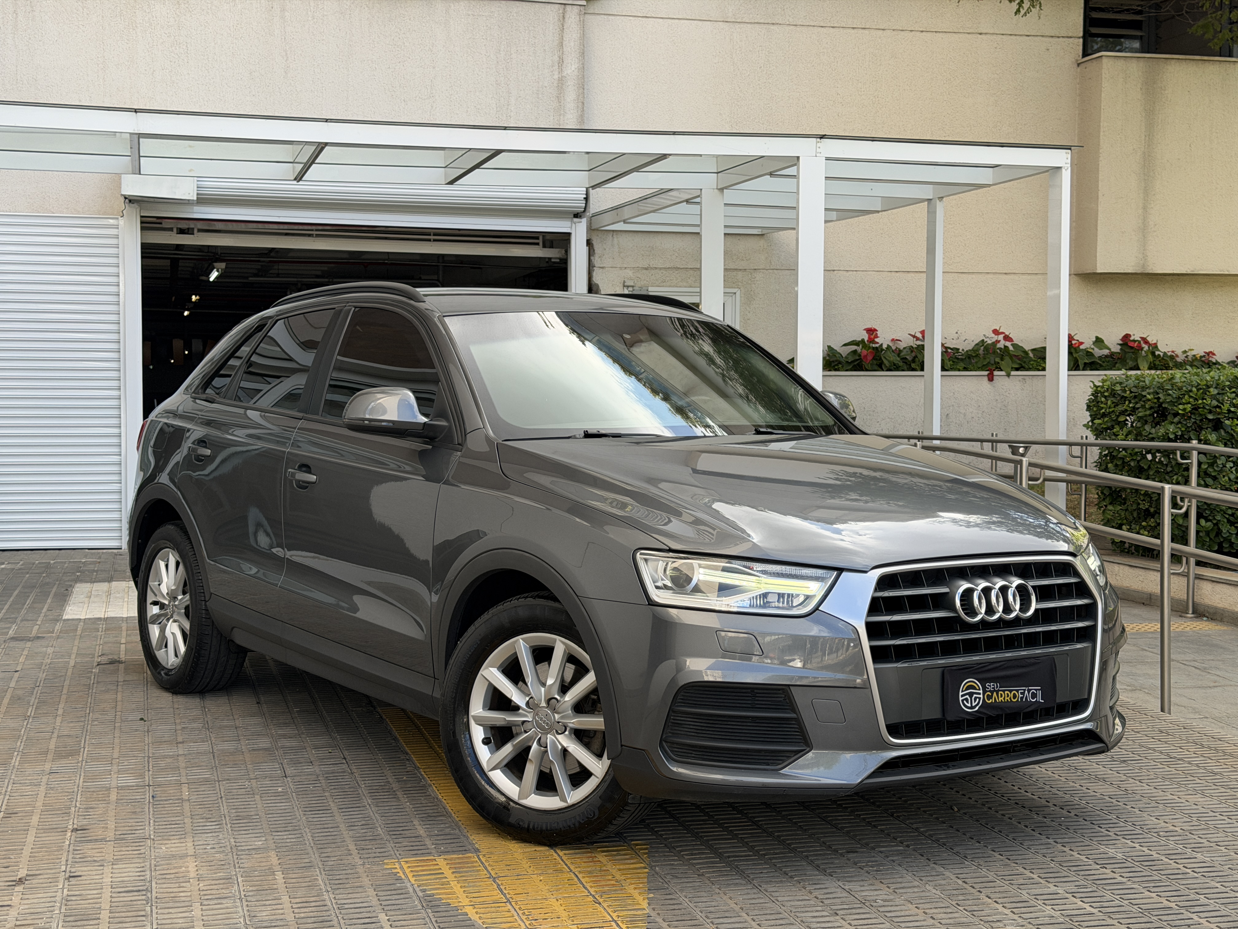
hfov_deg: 39.7
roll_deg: +0.3
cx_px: 619
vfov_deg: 30.3
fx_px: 1717
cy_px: 464
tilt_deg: -3.7
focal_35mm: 48
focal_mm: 6.76
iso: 64
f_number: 1.78
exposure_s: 1/846
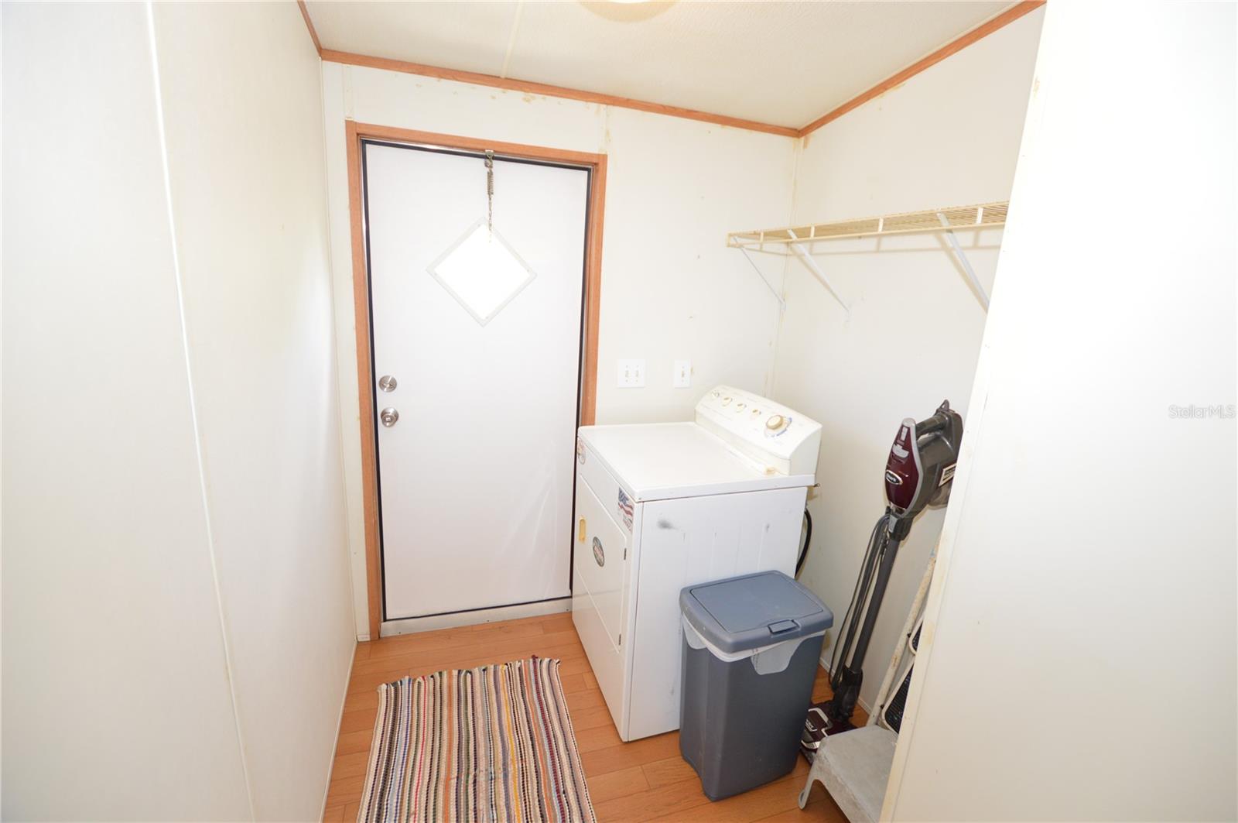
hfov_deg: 100.5
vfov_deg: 77.2
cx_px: 619
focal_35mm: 15
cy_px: 412
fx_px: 515
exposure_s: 1/60
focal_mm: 10
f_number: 4
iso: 400
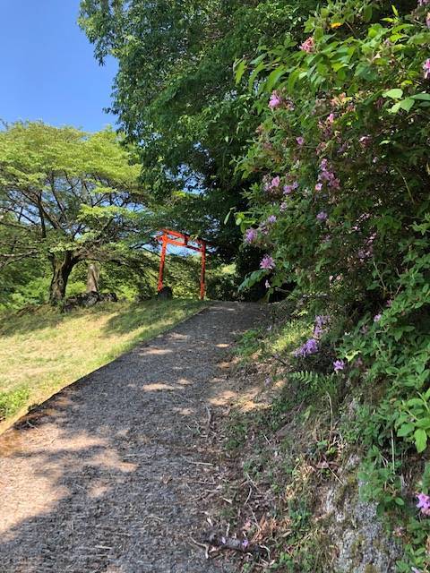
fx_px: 464
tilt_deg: +9.2
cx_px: 215
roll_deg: -2.3
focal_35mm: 28
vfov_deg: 63.4
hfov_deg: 49.7
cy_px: 286
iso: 20
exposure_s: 1/179
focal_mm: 3.99
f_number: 1.8
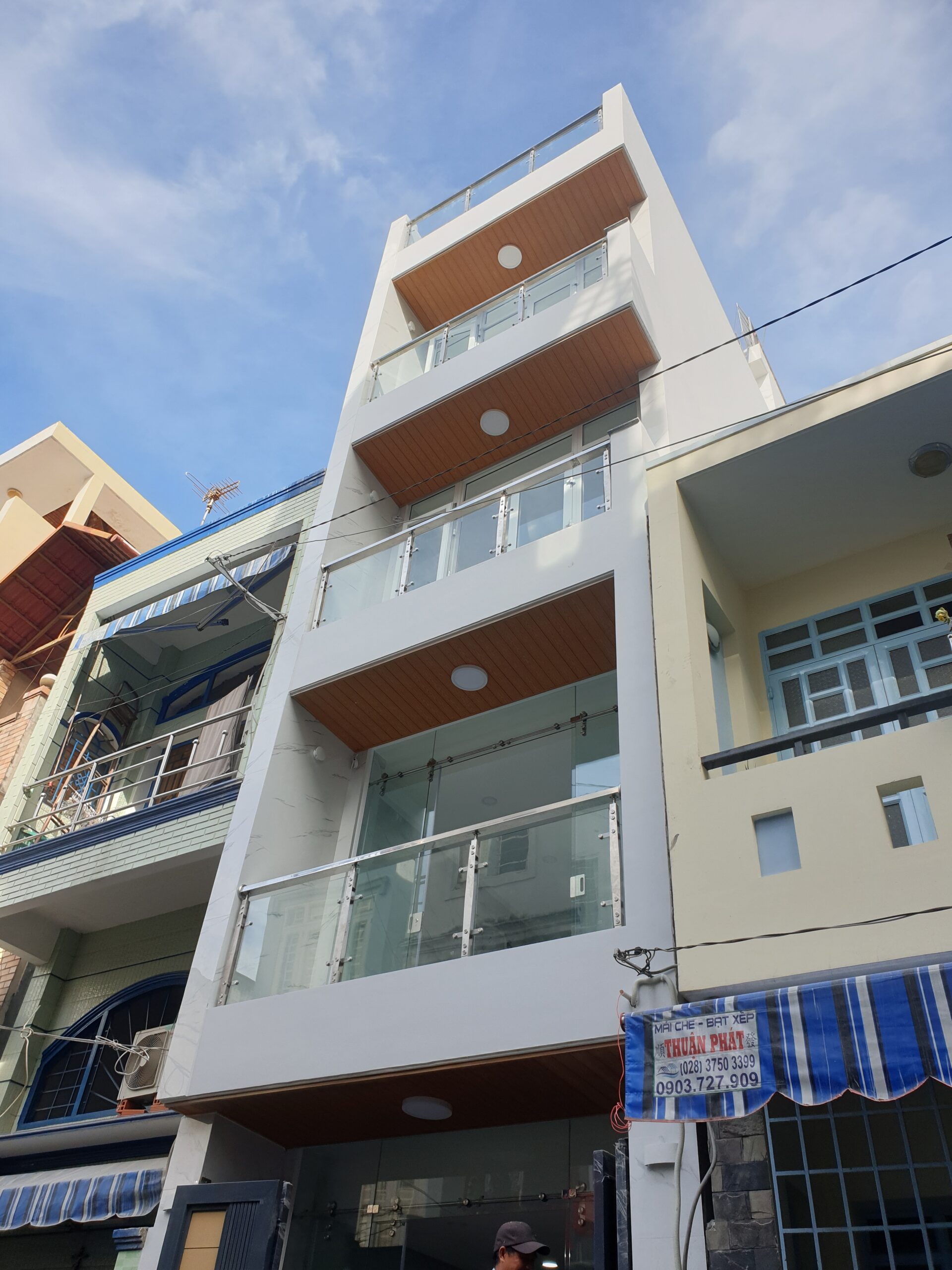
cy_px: 635
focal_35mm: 26
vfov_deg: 67.3
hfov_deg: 53.1
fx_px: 953
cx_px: 476
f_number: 2.4
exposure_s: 1/688
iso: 50
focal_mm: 4.3
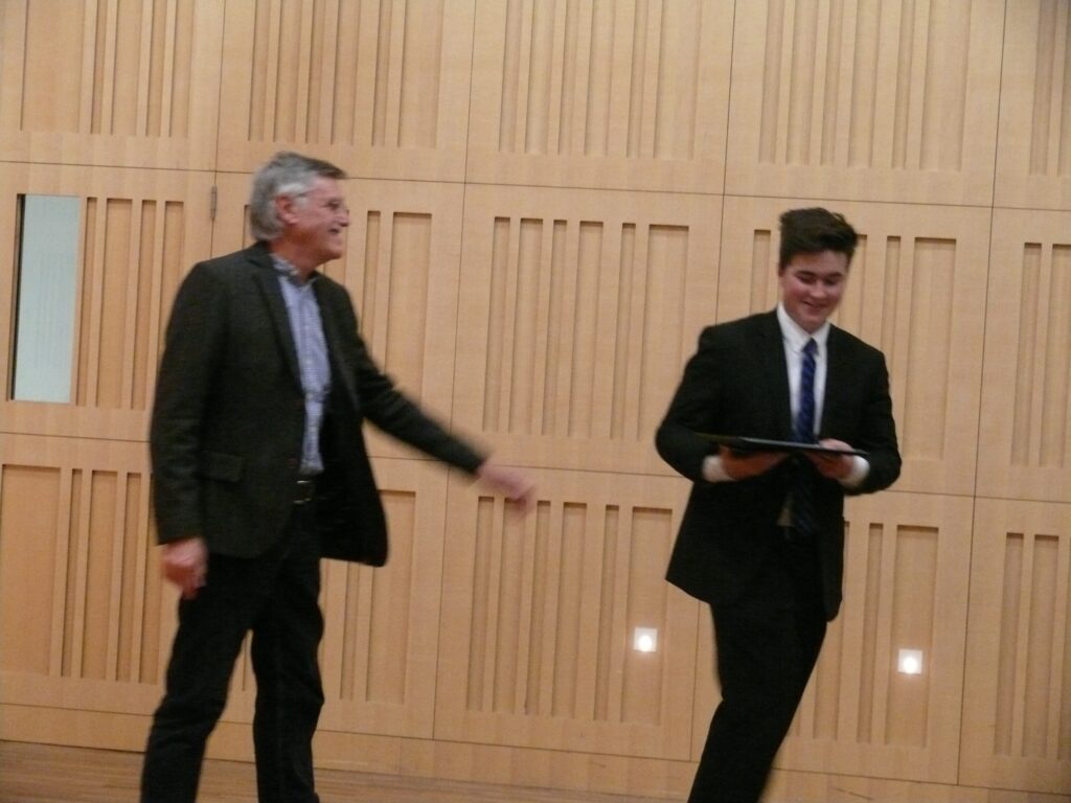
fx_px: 2537
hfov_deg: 23.8
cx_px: 536
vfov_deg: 18.0
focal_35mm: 82
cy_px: 402
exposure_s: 1/40
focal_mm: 17.4
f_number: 3.2
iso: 800
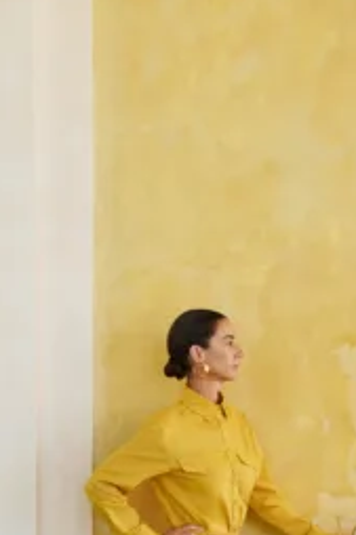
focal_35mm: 124
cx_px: -44
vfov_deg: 16.4
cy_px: 428
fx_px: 1842
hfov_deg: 10.9
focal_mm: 35
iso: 1000
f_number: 5.6
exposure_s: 1/400
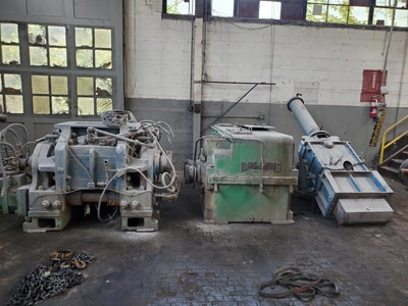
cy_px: 153
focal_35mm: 26
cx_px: 204
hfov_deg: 67.3
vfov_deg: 53.1
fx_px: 306
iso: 250
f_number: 2.4
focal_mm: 4.3
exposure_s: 1/39
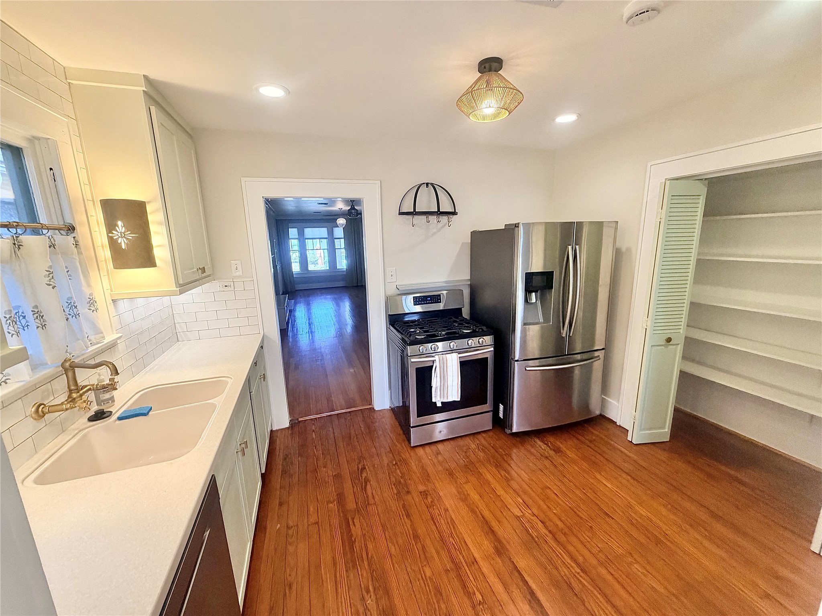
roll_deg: +1.9
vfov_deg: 85.7
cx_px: 411
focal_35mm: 14
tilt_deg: -11.8
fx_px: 332
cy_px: 308
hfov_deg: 102.1
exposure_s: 1/120
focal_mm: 2.22
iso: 250
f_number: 2.2
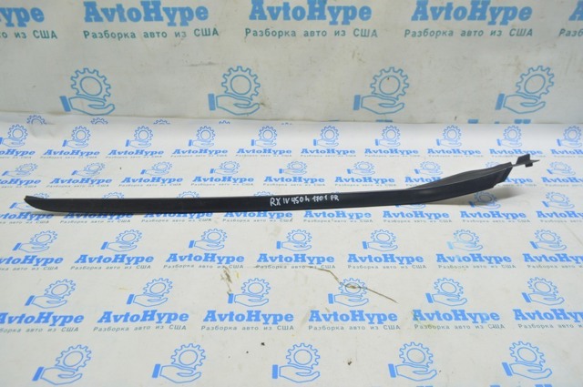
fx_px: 437
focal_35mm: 27
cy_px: 194
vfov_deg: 47.8
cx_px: 292
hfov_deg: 67.4
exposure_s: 1/20
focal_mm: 18
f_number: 5.6
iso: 400
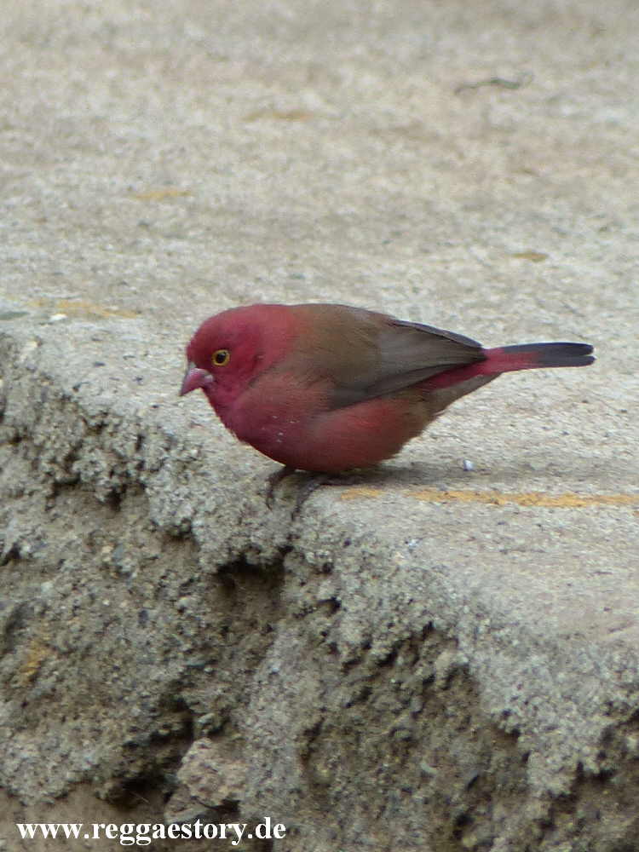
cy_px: 426
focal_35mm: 600
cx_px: 320
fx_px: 14768
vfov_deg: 3.3
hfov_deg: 2.5
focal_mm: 108
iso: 100
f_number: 3.2
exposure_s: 1/125
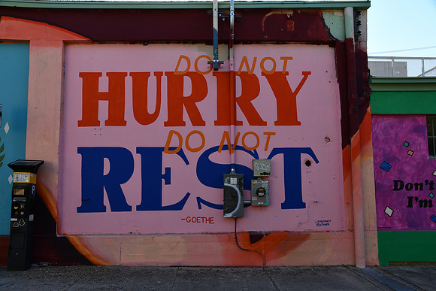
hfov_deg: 57.2
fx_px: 400
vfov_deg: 40.0
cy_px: 146
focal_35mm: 33
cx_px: 218
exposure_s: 1/250
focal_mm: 22
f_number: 8
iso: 200
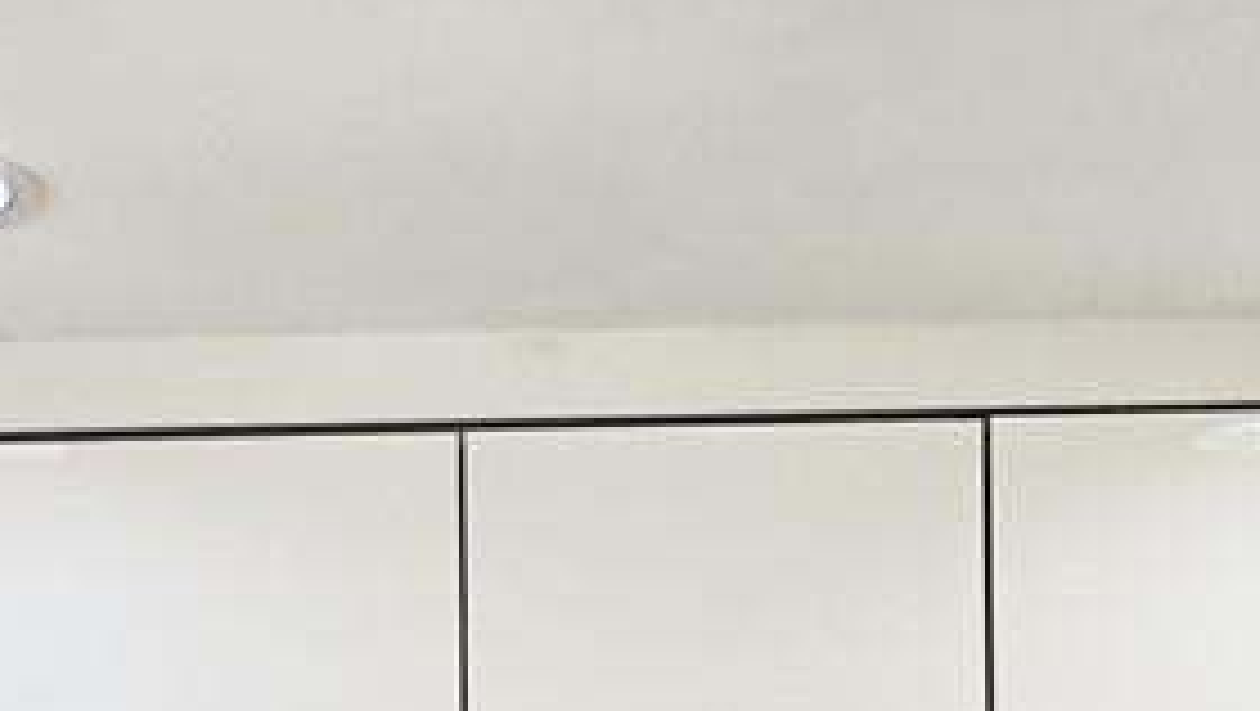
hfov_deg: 23.8
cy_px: 1276
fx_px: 2909
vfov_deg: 12.7
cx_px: 124
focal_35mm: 87
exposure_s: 1/120
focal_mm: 2.22
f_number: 2.2
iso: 100
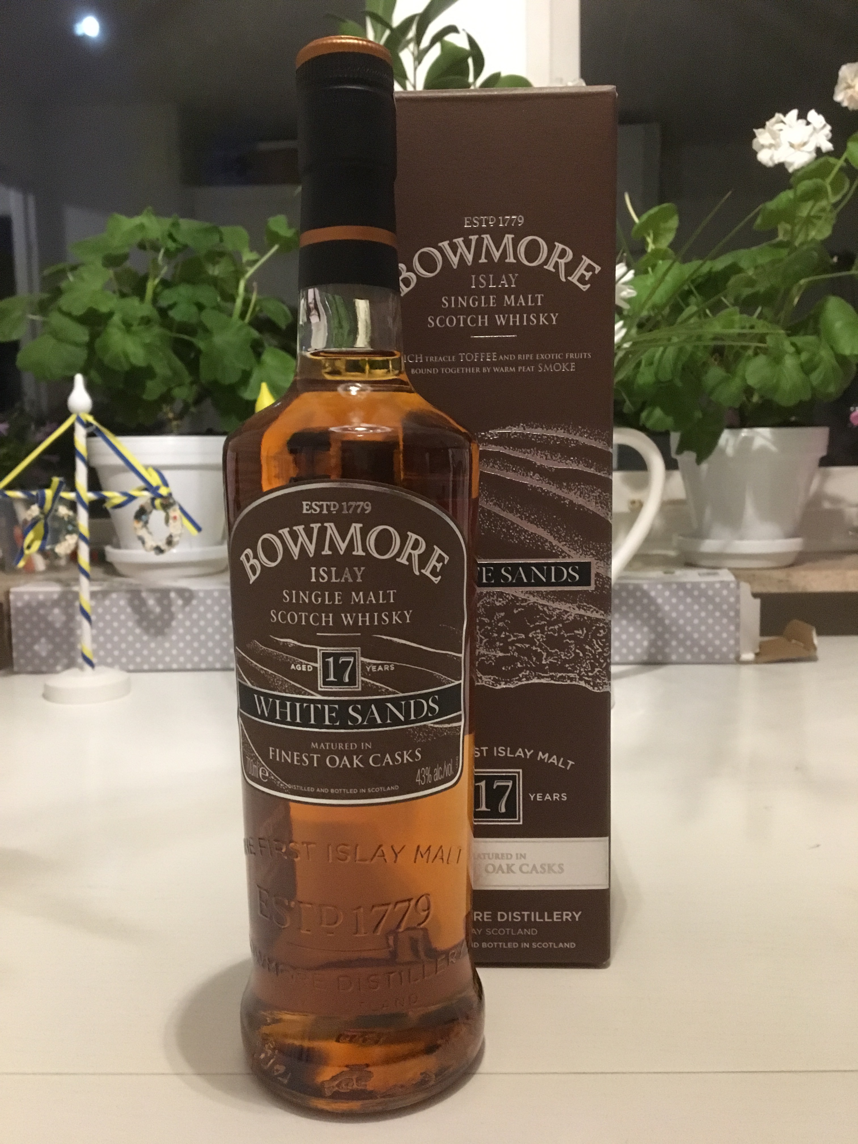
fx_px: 958
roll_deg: +1.1
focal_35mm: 29
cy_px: 572
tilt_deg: -5.5
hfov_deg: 48.2
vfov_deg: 61.7
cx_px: 429
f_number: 2.2
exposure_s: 1/17
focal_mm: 4.15
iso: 320
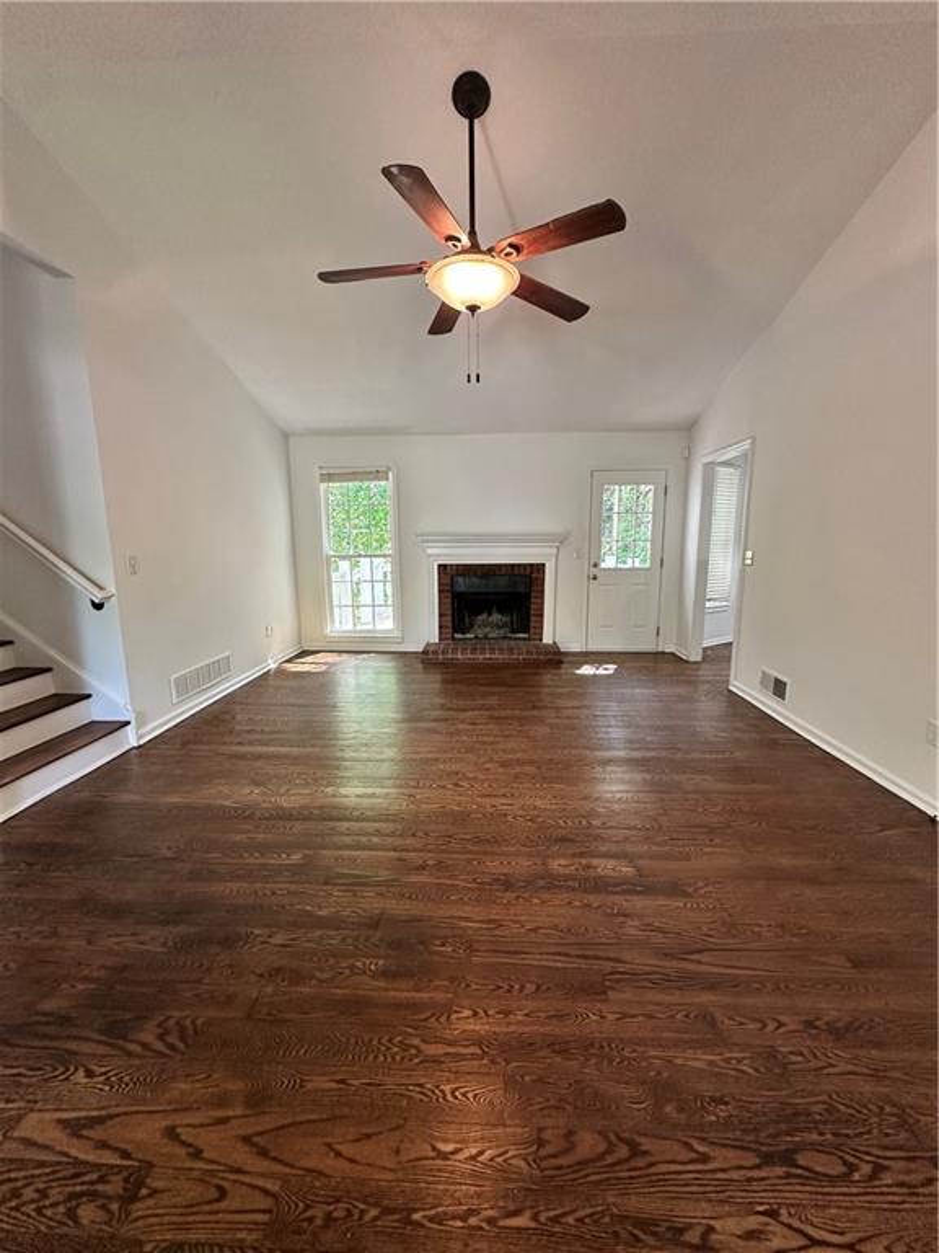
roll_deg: +0.0
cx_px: 470
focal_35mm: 14
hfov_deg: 85.7
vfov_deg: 102.1
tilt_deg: -8.8
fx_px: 506
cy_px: 626
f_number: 2.2
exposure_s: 1/60
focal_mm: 2.22
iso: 200
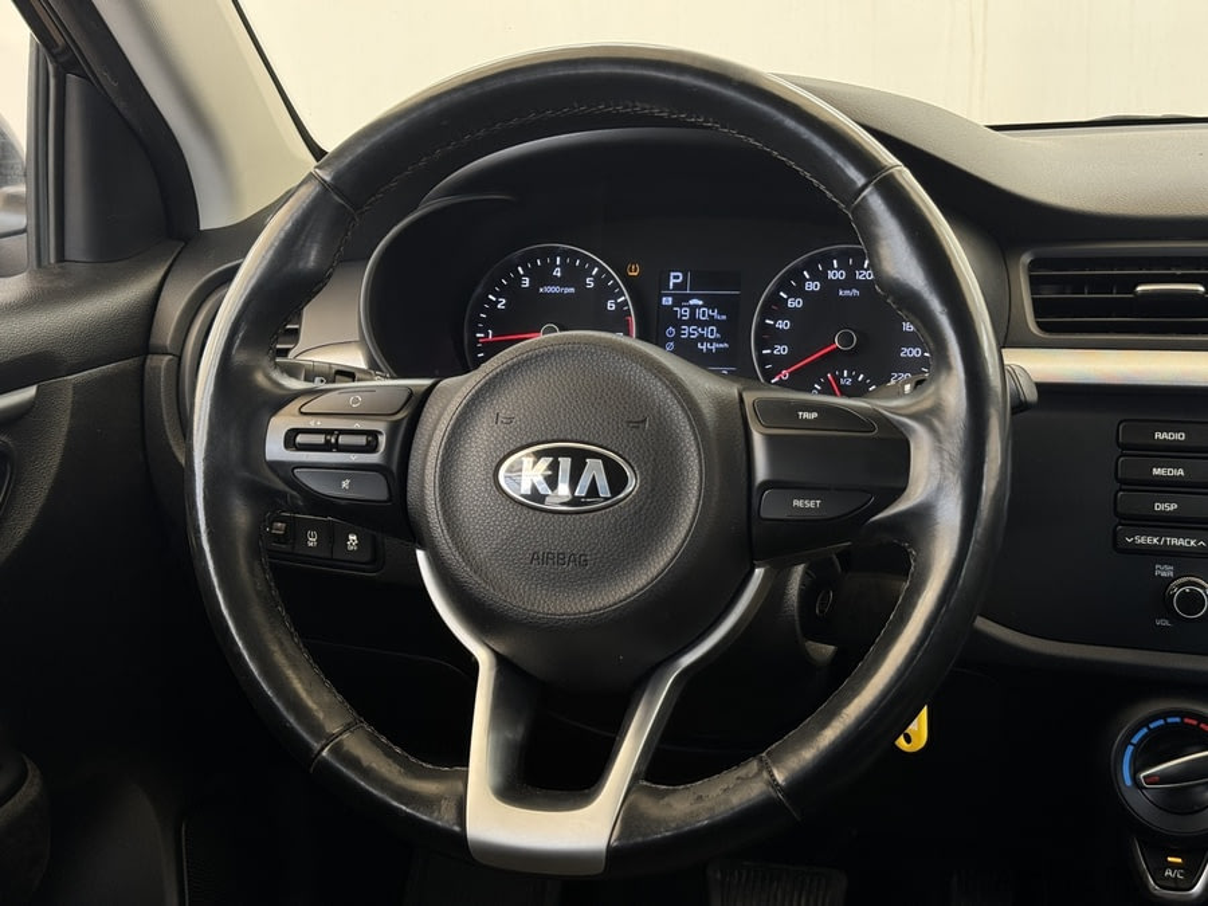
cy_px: 453
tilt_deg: -15.9
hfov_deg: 39.7
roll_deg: -0.1
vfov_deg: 30.3
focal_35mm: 48
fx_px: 1675
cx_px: 604
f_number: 1.78
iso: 64
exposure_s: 1/156
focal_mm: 6.76
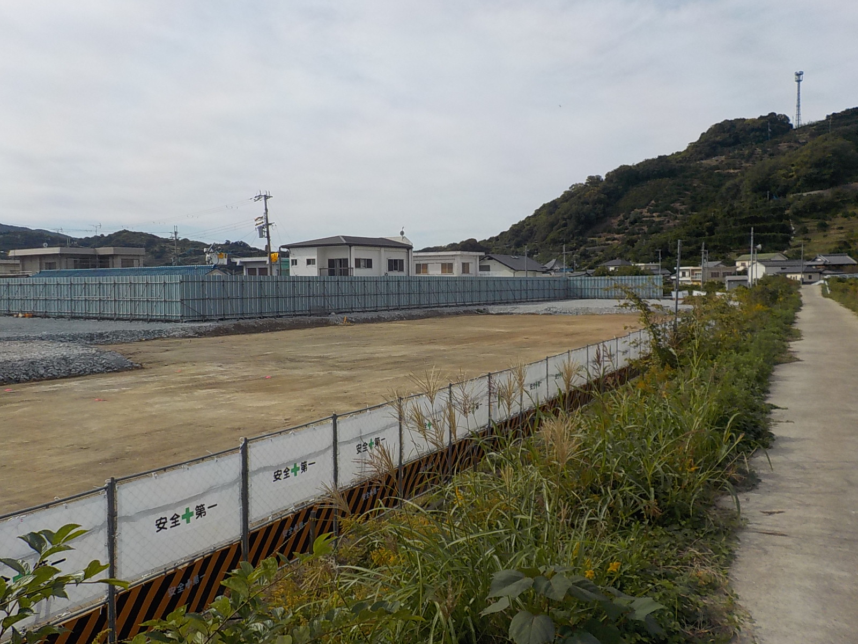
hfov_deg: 60.0
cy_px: 322
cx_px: 429
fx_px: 744
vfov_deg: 46.8
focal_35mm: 30
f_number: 6.6
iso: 125
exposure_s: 1/640
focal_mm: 4.1
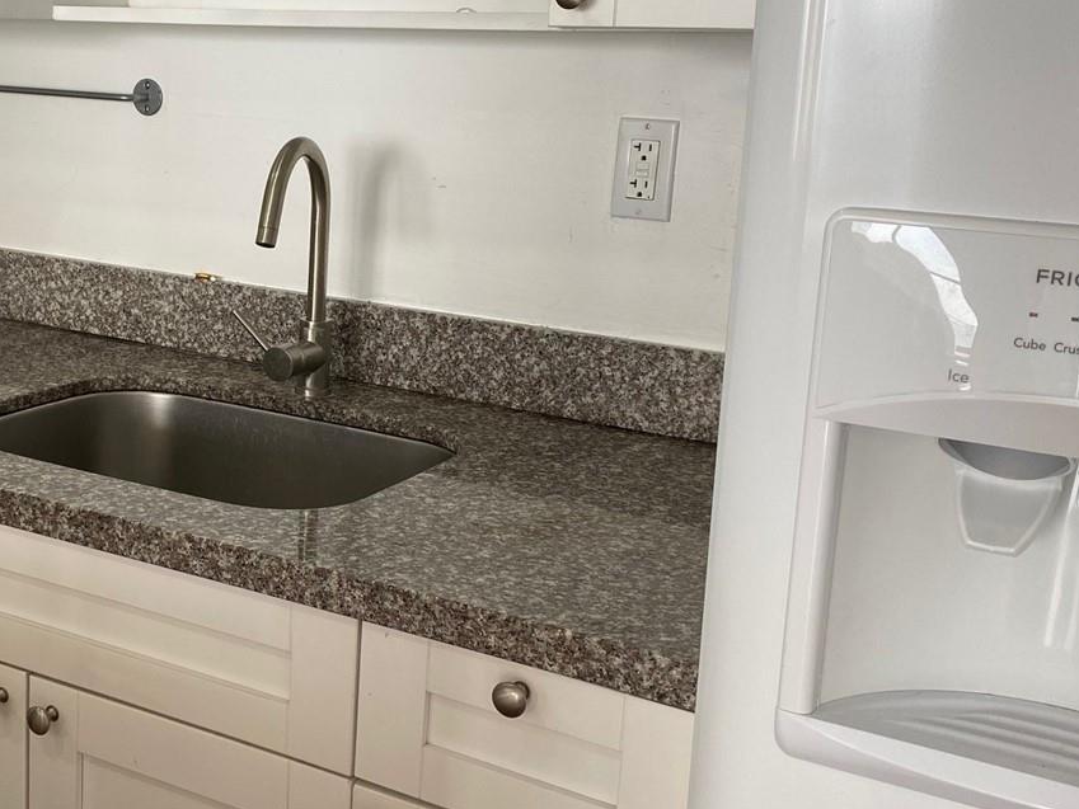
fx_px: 1528
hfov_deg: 37.9
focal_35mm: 49
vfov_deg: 29.7
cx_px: 263
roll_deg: -1.1
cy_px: 395
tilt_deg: -13.9
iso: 64
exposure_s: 1/120
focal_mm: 4.25
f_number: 1.8
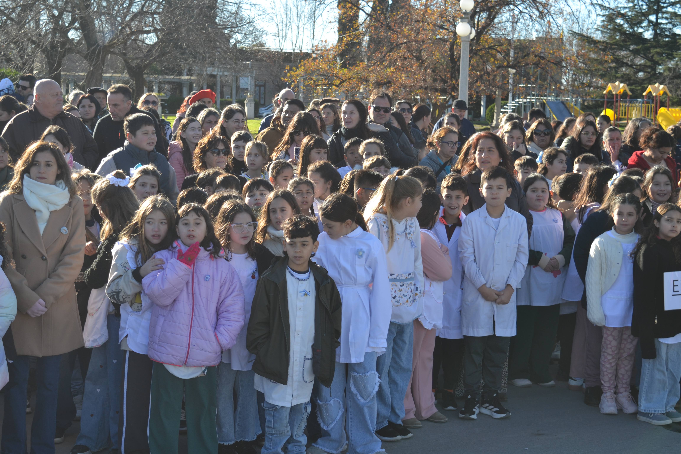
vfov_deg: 21.6
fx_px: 1192
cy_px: 227
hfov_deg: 31.9
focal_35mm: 63
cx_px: 340
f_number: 6.3
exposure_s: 1/160
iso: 100
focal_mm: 42
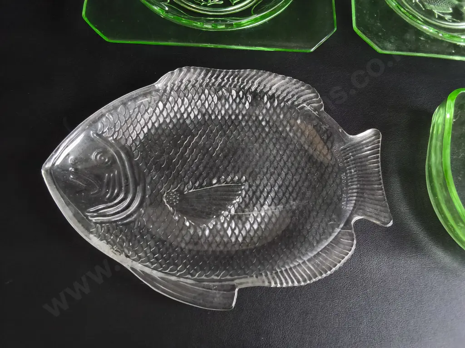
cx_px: 232
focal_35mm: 27
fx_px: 363
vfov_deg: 51.4
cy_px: 174
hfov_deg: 65.3
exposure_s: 1/100
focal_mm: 2.87
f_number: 2
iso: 250
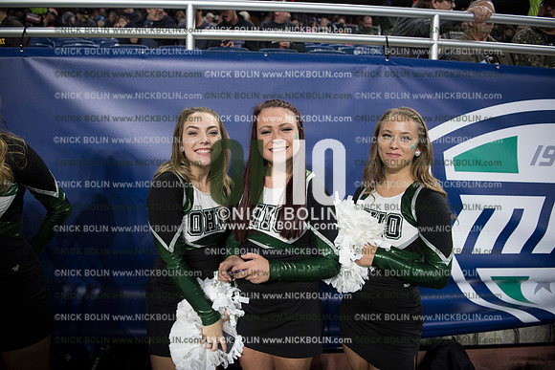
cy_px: 185
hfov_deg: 73.7
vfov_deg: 53.2
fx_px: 370
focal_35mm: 24
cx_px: 278
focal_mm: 24
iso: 1250
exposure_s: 1/800
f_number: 2.8
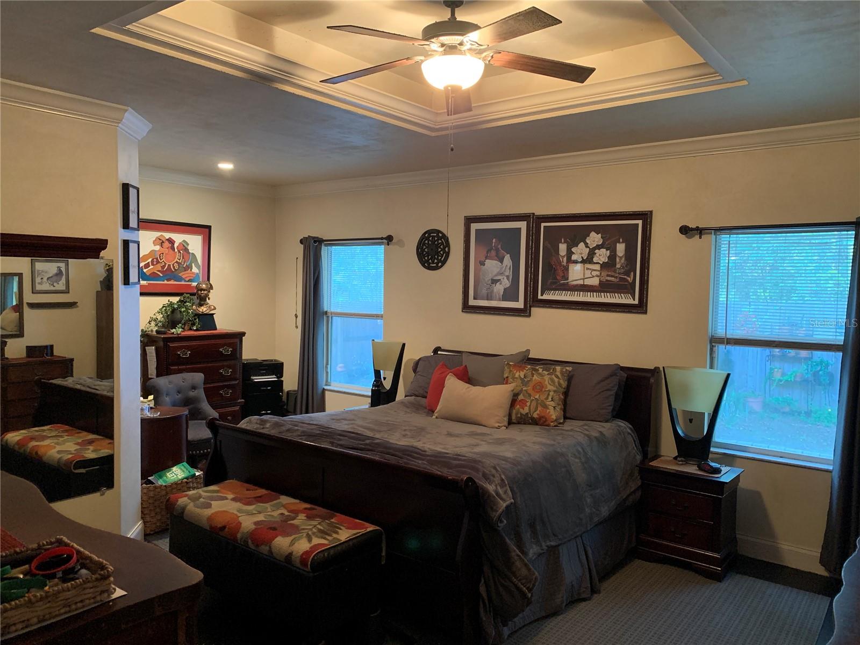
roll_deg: -0.8
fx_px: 646
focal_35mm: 26
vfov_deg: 53.1
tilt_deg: -3.4
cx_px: 430
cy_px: 322
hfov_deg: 67.3
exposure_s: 1/30
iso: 500
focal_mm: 4.25
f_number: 1.8
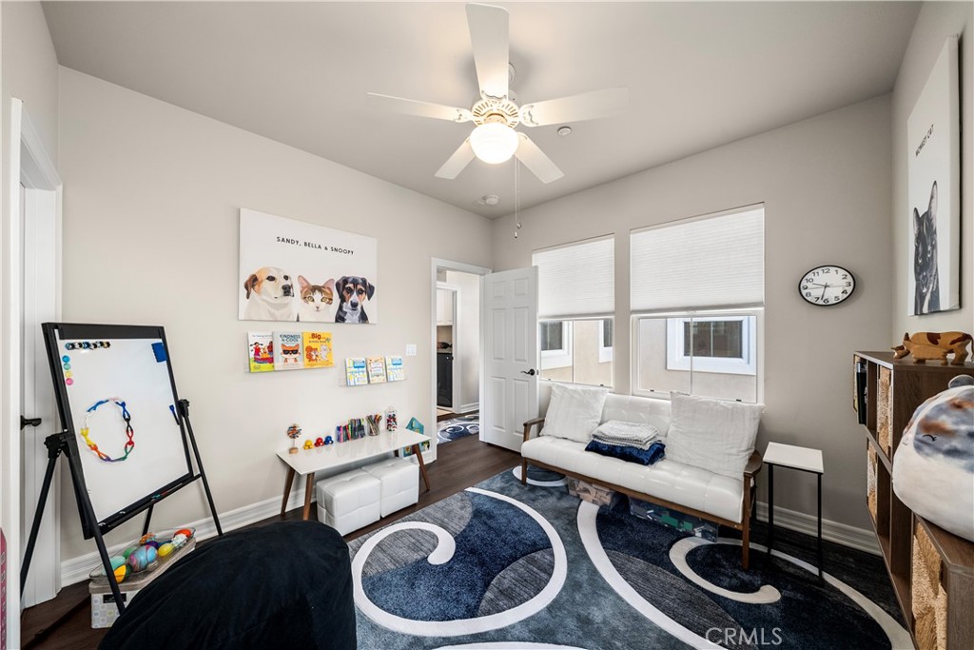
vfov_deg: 90.0
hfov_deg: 112.6
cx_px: 487
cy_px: 325
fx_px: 325
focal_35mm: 12
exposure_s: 1/4
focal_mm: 12
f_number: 9
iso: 100
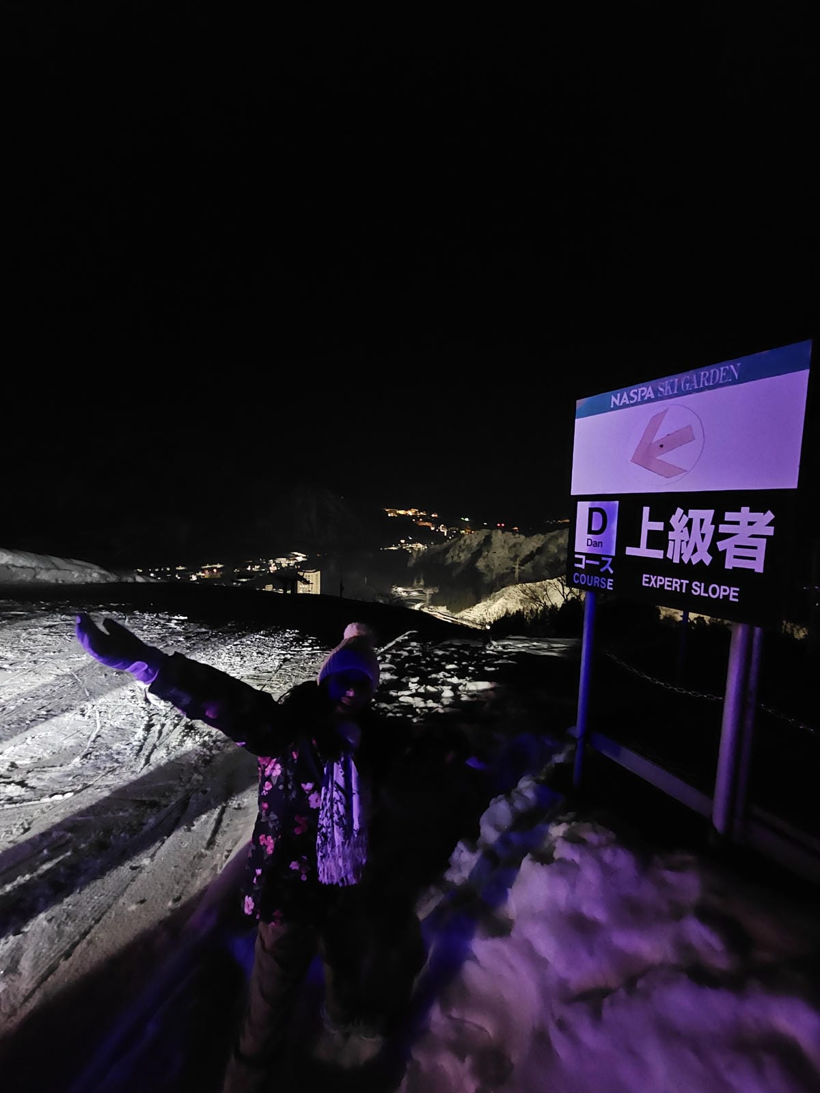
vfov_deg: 106.2
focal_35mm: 13
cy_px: 546
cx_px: 410
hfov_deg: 89.9
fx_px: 411
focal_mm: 2.2
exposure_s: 1/15
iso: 3200
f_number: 2.2
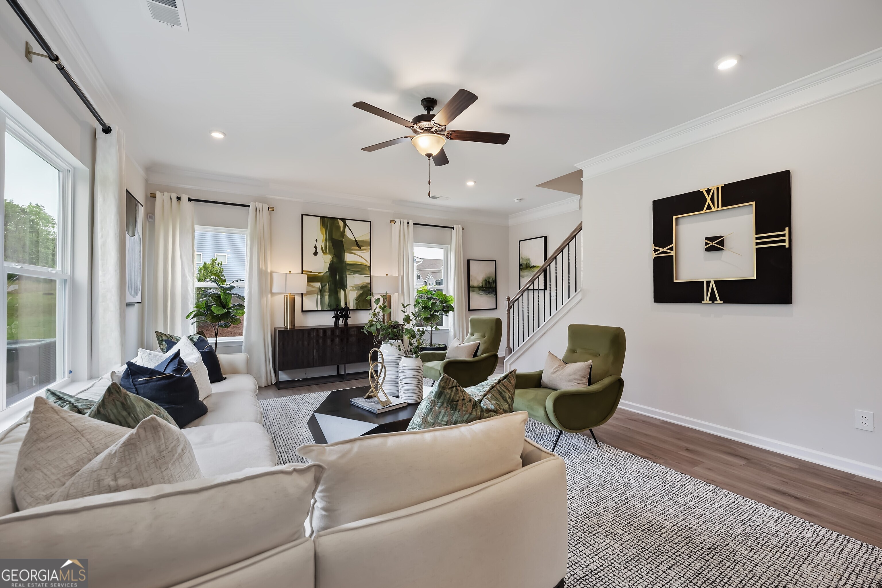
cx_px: 441
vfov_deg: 81.2
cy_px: 294
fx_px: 343
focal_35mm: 14
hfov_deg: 104.3
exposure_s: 1/60
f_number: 4
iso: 800
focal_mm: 14
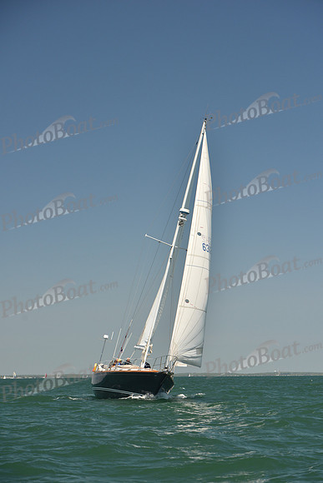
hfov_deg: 14.4
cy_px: 242
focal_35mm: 95
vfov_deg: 21.5
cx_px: 162
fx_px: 1278
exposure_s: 1/800
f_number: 5
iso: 250
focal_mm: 95
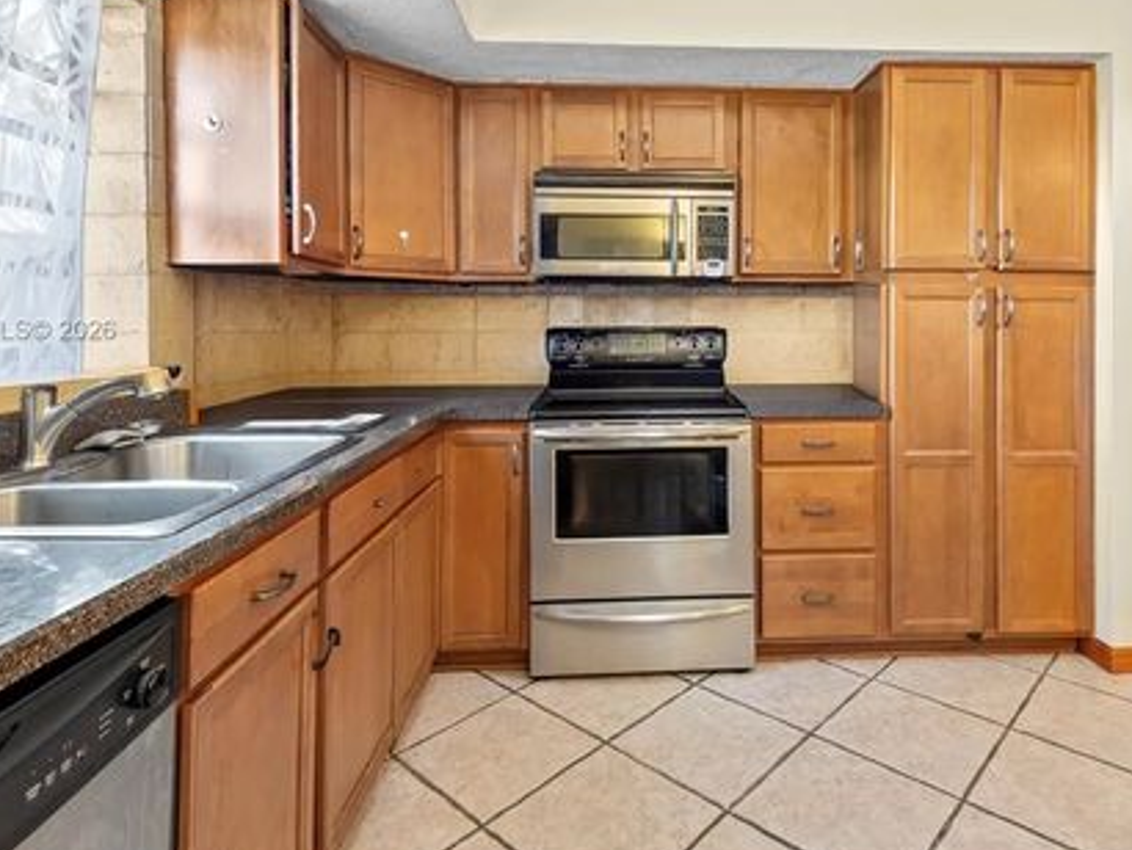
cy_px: 331
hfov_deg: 78.4
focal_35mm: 21
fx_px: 687
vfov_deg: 62.8
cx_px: 654
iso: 400
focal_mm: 14
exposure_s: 1/6
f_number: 8
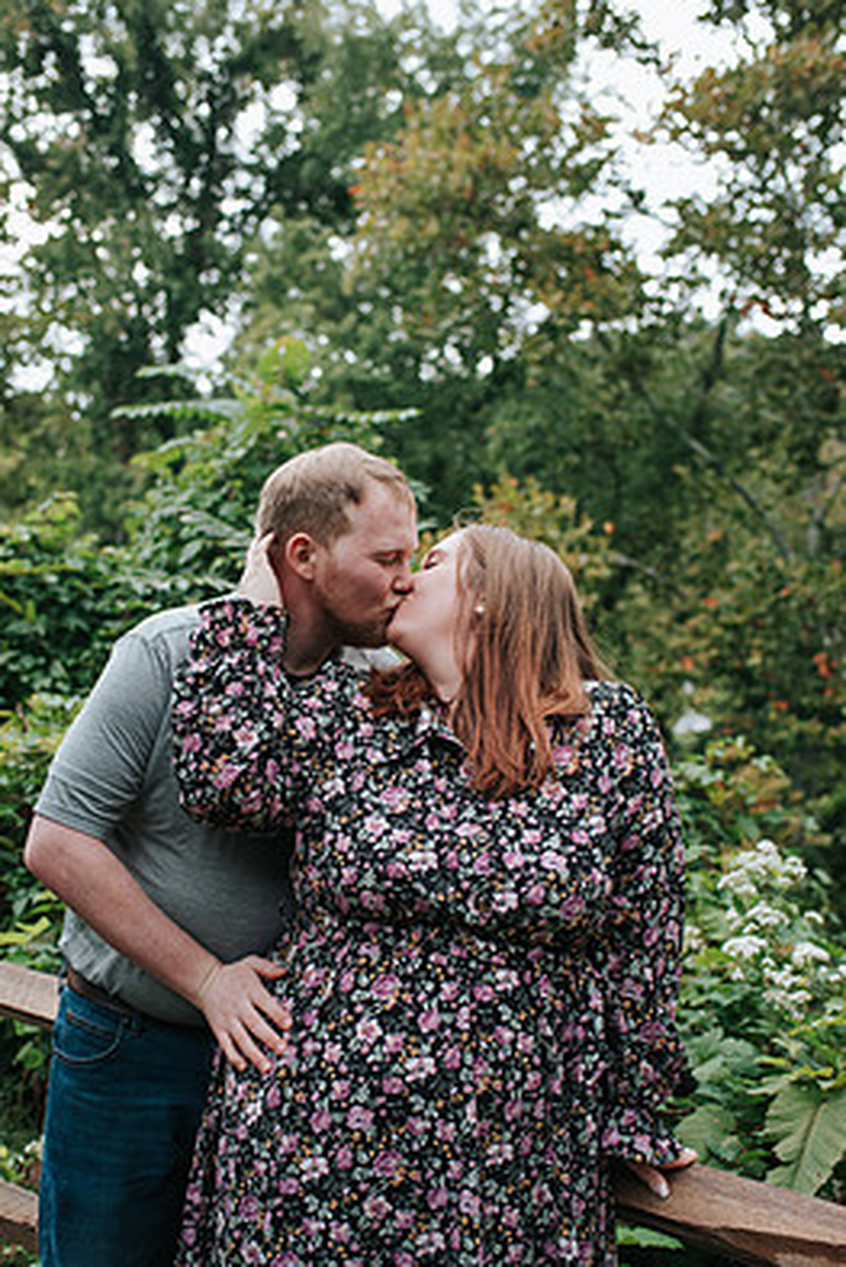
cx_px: 396
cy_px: 682
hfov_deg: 33.4
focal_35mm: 40
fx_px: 1409
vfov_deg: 48.4
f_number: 3.2
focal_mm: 35
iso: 1000
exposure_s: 1/400
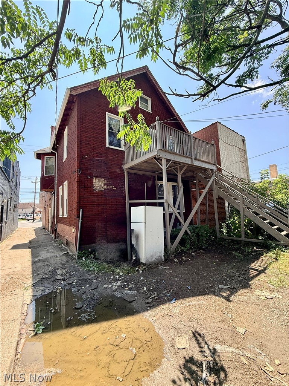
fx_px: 156
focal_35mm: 14
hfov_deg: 85.7
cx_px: 144
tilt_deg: +7.0
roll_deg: +2.8
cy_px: 193
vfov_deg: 102.1
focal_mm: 2.22
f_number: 2.2
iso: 64
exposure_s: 1/274
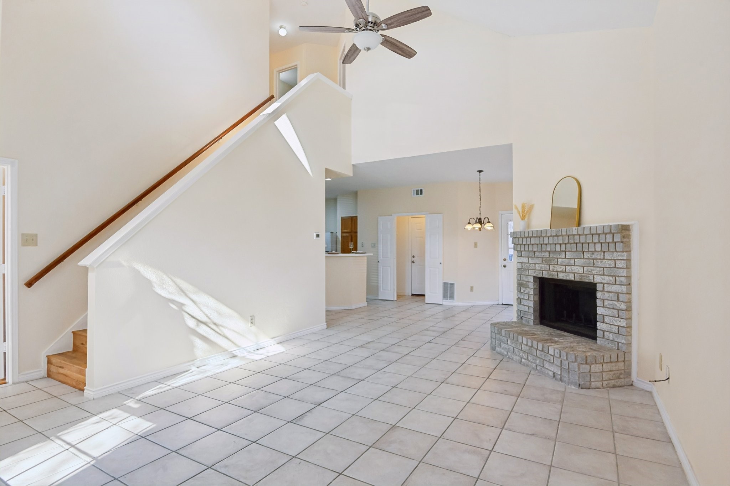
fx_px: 385
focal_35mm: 19
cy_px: 243
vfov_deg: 64.5
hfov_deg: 86.9
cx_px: 365
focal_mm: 19
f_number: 8
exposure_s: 1/250
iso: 400
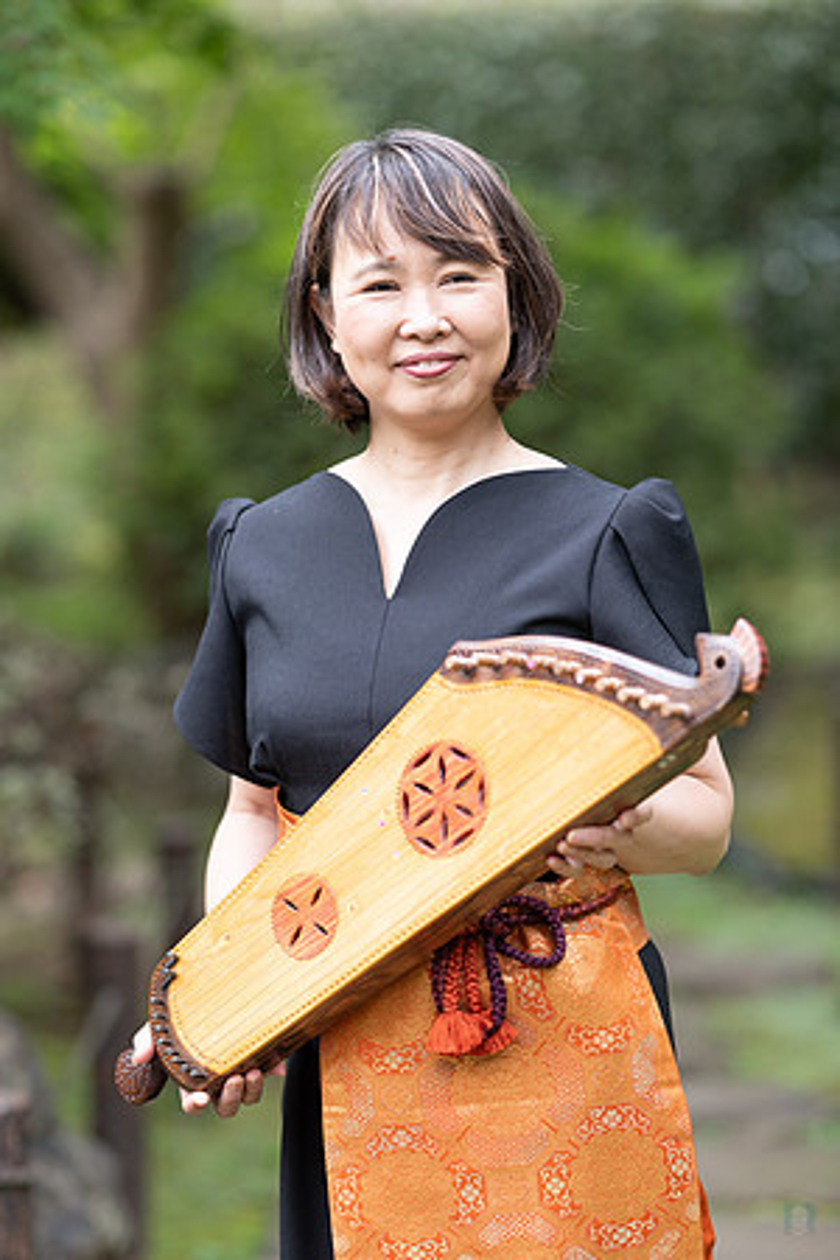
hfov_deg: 13.0
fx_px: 3675
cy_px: 630
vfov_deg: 19.5
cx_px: 420
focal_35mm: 105
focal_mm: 105
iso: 250
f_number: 2.2
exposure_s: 1/250
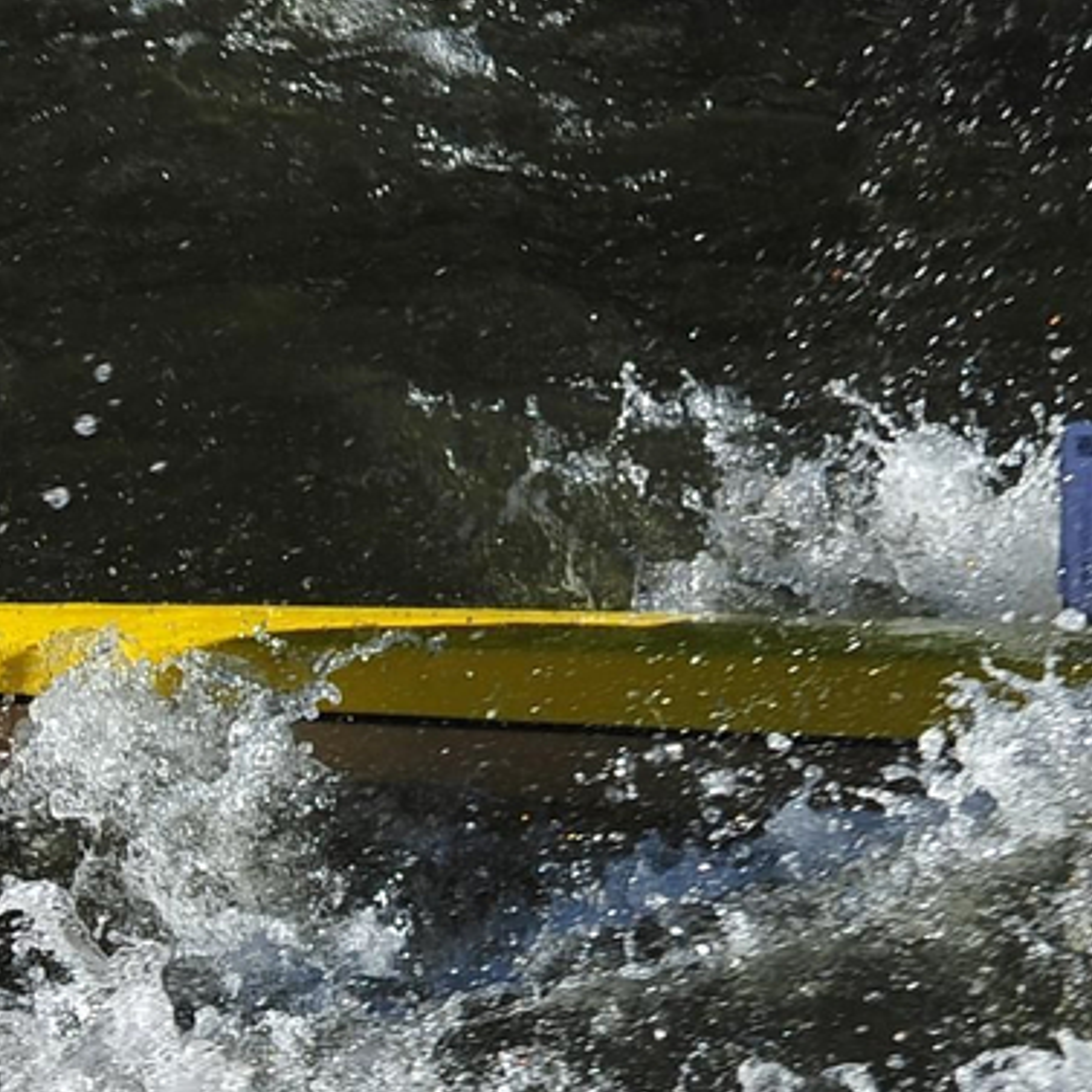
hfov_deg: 4.6
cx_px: -1037
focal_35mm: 379
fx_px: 13527
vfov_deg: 4.6
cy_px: 1212
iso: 160
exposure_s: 1/800
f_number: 5.6
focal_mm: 105
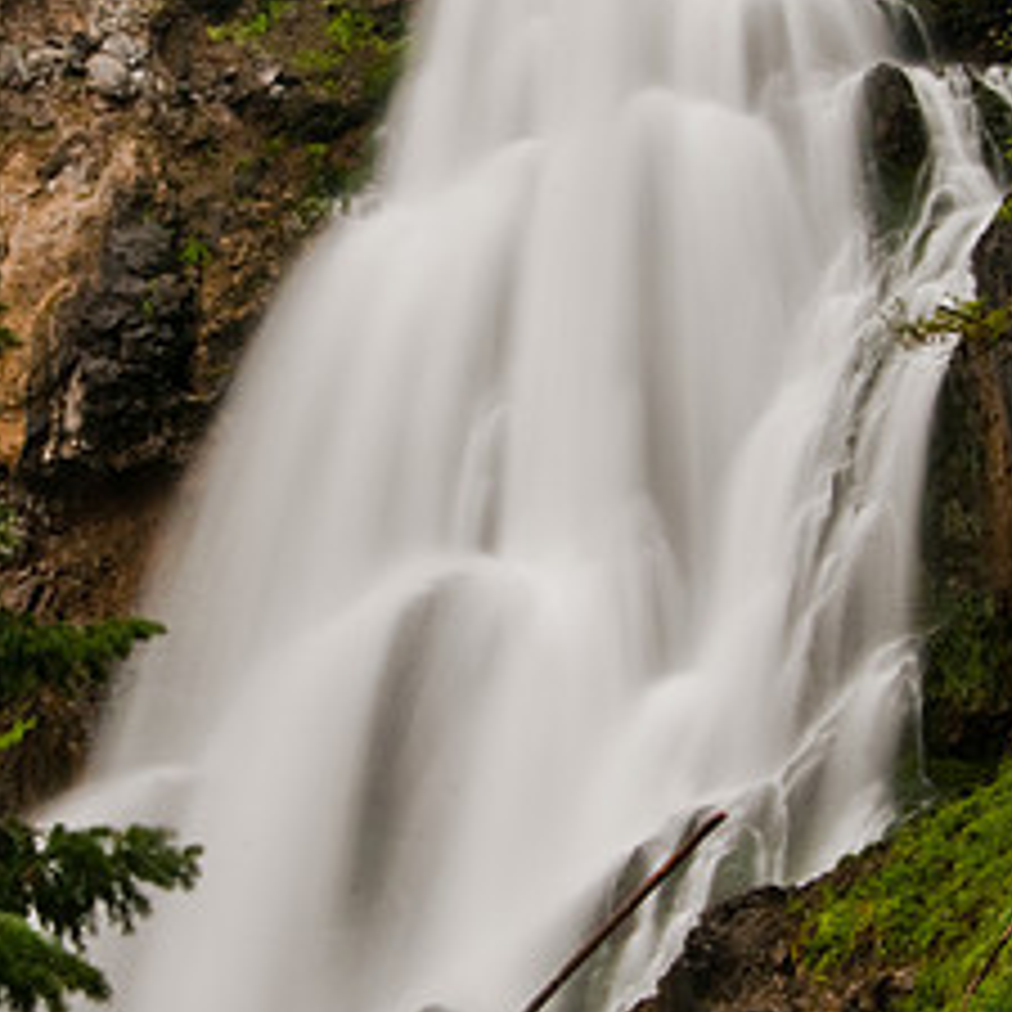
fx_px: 1951
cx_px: 396
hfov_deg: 29.0
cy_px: 412
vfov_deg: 29.0
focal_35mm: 59
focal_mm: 18
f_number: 22
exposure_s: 1
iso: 200
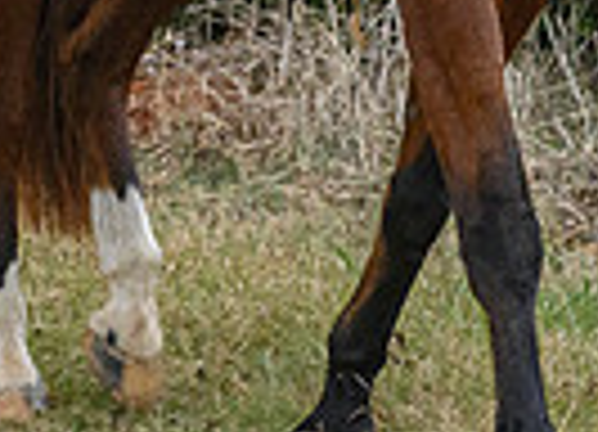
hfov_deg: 5.5
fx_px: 6170
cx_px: 317
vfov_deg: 4.0
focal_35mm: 362
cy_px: -305
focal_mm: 70
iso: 2000
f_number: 5.6
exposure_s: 1/200
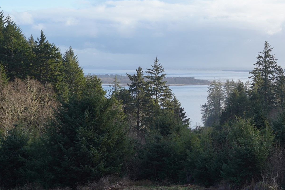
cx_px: 187
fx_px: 649
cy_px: 74
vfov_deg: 16.6
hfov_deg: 24.7
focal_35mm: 82
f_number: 4.5
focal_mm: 62
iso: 100
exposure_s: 1/250
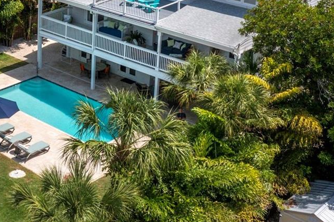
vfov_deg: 18.7
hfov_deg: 27.4
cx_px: 11
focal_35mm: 70
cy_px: -19
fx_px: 649
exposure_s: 1/800
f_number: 7.1
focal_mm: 10.26
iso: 100
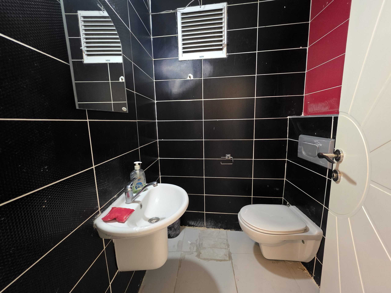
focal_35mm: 13
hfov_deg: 106.2
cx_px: 196
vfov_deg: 89.9
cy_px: 146
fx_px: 147
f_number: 1.9
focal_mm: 2.2
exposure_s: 1/50
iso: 1000
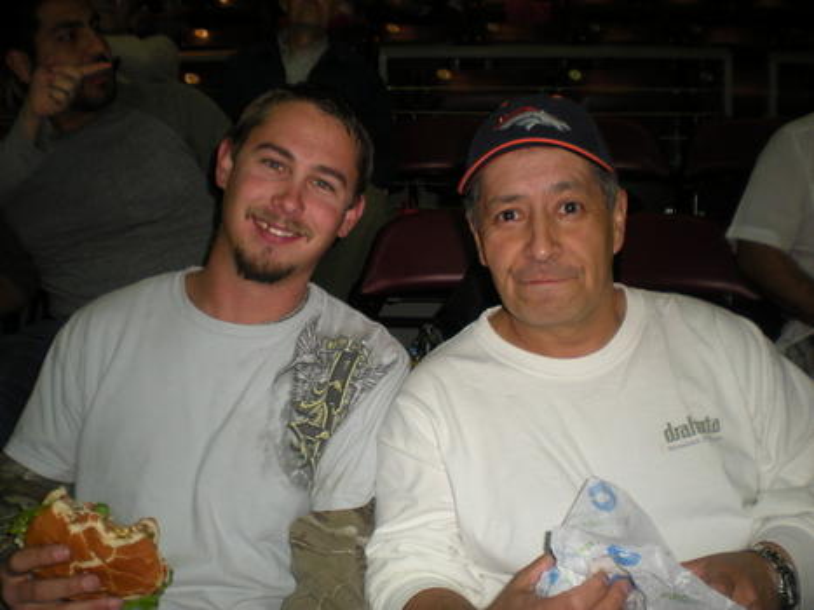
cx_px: 407
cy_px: 305
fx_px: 893
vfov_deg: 37.7
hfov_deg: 49.0
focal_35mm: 38
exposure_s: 1/60
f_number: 3.1
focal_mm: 6.3
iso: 64
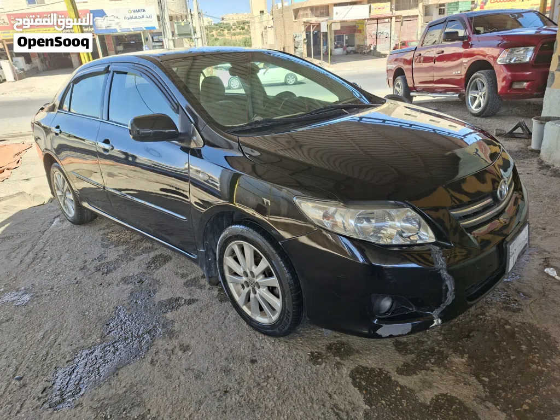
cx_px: 280
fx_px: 372
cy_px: 210
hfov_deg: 73.9
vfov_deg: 58.9
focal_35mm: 23
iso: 50
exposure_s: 1/270
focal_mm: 5.54
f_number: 1.8
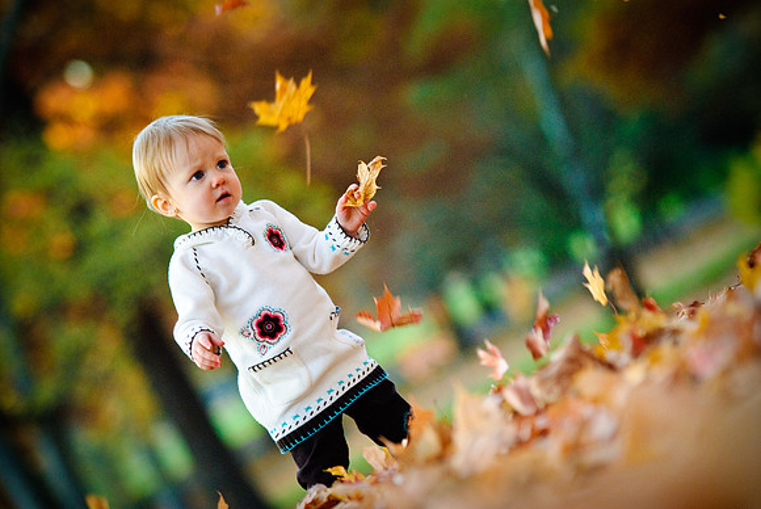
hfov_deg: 11.4
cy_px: 254
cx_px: 380
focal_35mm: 180
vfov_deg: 7.6
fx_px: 3809
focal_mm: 120
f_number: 2.8
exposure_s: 1/200
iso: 400
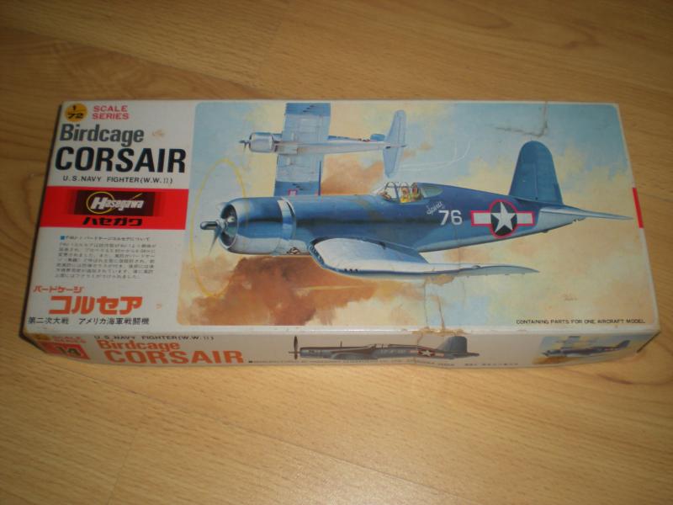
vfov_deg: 37.7
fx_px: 739
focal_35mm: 38
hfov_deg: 49.0
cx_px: 336
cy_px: 252
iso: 64
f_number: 3.1
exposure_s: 1/30
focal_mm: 6.3
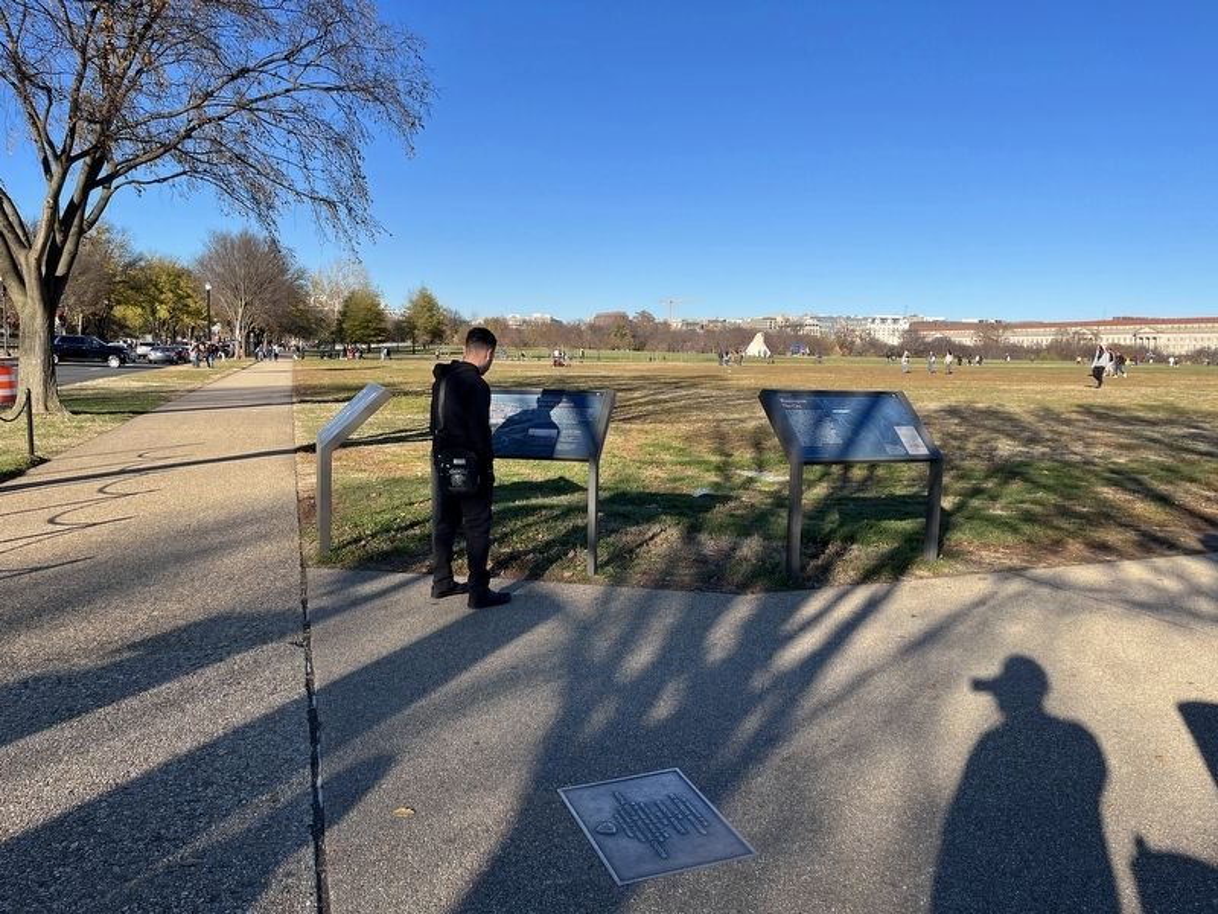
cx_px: 609
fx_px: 915
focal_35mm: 26
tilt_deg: -5.1
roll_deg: -1.3
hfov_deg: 67.3
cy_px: 457
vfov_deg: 53.1
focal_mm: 5.1
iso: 50
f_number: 1.6
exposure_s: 1/2463
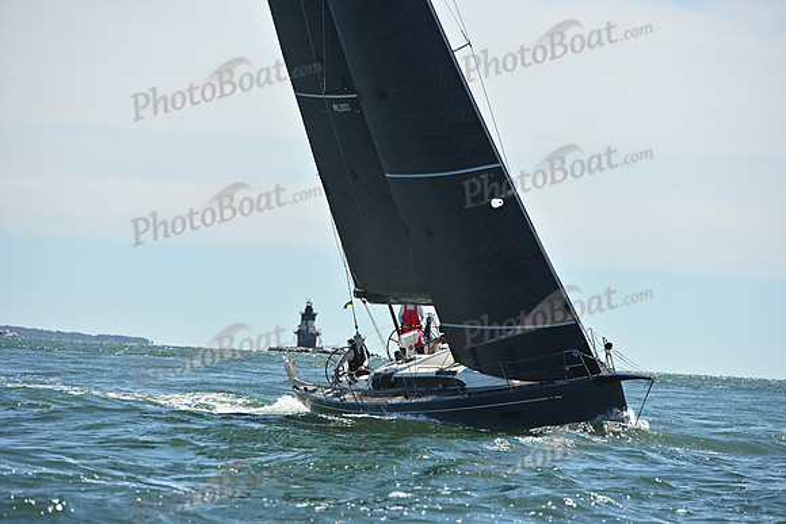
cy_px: 262
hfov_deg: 10.3
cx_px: 393
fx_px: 4367
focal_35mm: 200
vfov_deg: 6.9
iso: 320
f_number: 6.3
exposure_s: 1/2500
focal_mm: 200
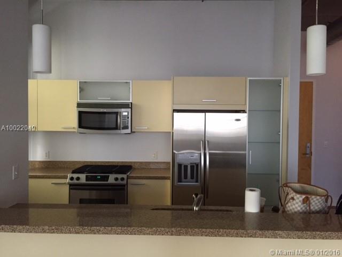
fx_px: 287
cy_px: 128
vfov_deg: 48.2
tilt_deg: -2.8
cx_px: 171
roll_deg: -0.6
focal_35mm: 29
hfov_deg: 61.7
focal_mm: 4.15
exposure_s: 1/20
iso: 250
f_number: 2.2
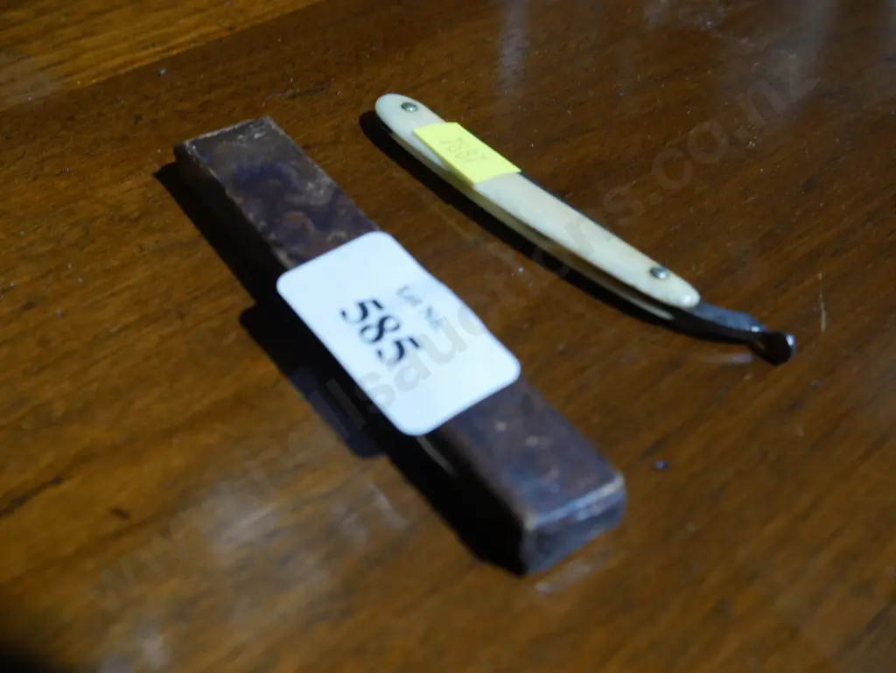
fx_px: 1088
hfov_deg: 44.8
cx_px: 448
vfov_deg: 34.4
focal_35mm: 42
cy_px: 336
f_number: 5
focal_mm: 21
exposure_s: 1/60
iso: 1000
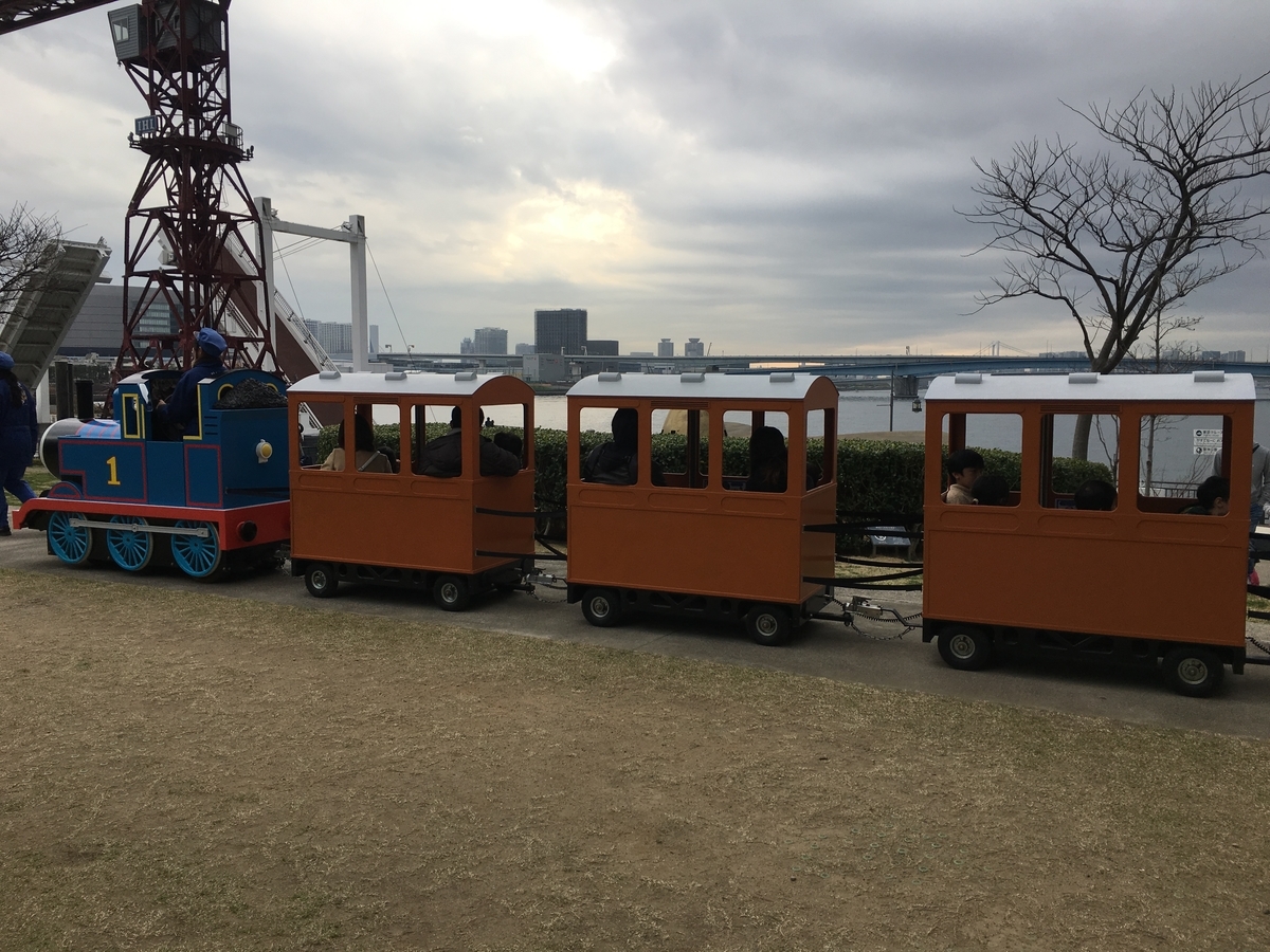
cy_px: 476
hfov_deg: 61.7
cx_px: 635
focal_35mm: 29
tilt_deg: -4.2
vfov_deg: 48.2
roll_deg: +1.3
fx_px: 1064
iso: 25
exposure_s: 1/725
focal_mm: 4.15
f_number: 2.2
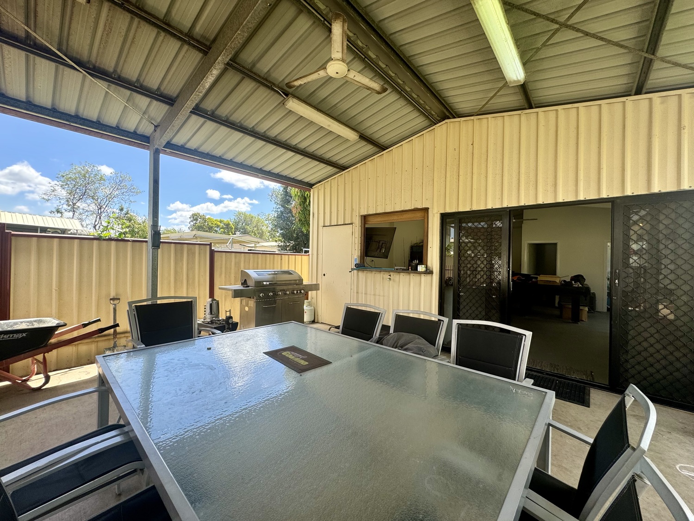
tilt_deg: +0.0
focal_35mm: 14
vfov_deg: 85.7
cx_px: 347
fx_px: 281
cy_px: 260
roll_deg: -0.6
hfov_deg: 102.1
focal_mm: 2.22
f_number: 2.2
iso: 40
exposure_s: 1/327
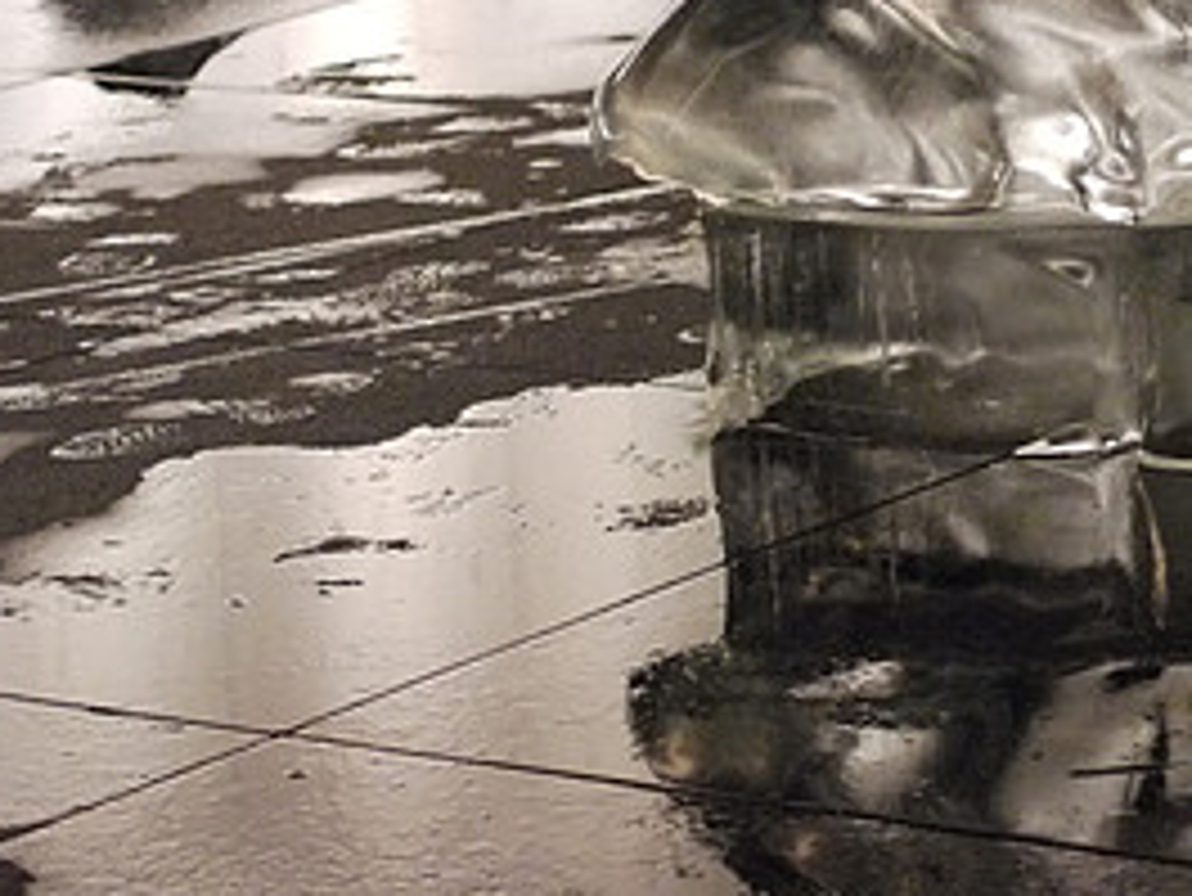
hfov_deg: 10.0
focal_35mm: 197
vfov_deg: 7.5
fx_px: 6787
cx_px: 1170
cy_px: 205
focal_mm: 45
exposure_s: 1/125
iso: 1600
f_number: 1.8
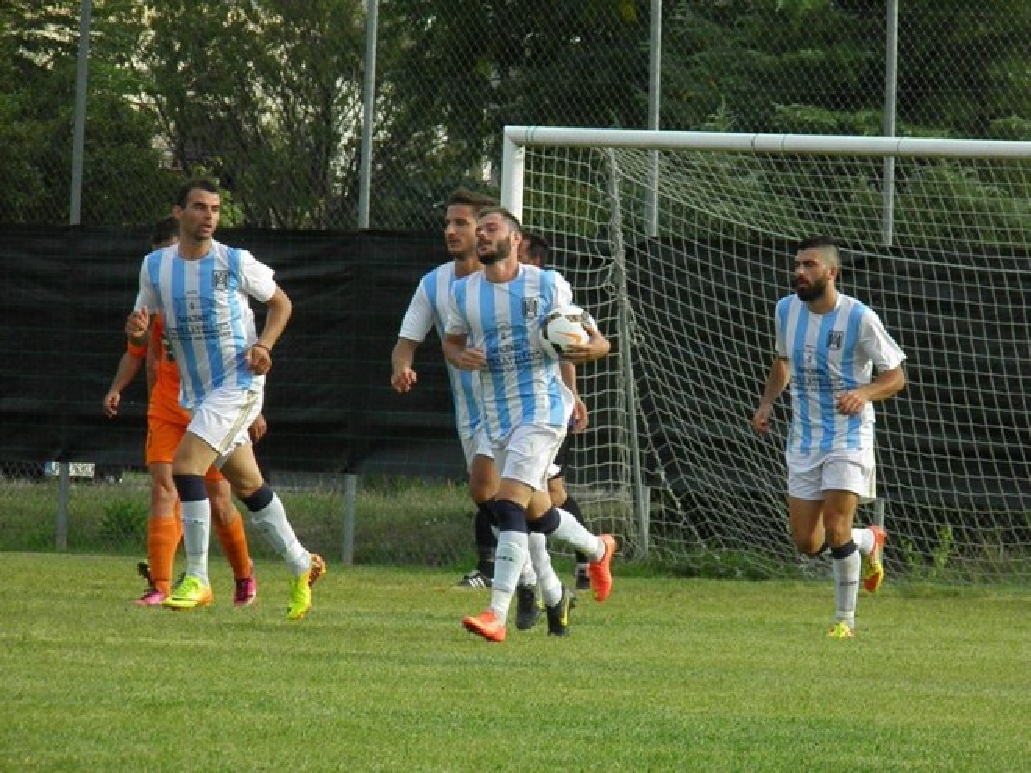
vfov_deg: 4.0
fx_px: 11020
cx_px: 516
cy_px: 386
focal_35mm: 370
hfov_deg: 5.4
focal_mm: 66.5
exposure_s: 1/1000
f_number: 5.6
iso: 500
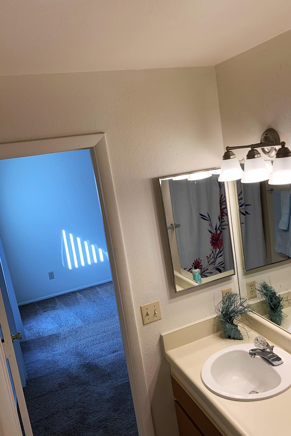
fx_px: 388
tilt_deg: -9.8
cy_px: 216
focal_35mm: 32
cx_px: 191
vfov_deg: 58.7
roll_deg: +7.9
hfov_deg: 40.7
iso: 64
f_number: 1.8
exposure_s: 1/121
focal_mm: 4.25
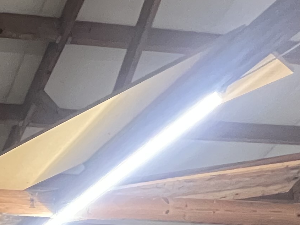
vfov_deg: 15.9
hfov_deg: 25.4
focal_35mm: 62
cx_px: -122
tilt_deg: -7.1
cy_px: 496
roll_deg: +1.2
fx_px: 537
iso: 400
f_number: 1.8
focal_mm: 1.57
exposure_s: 1/60
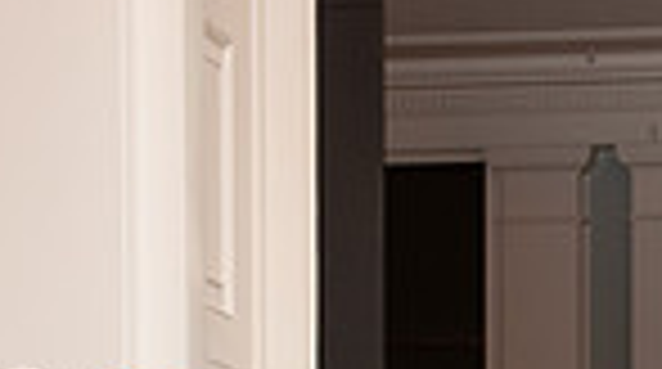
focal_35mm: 206
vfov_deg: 5.7
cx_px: 680
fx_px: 3609
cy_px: 835
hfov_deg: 10.4
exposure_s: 1/80
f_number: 5
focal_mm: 48
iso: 3200
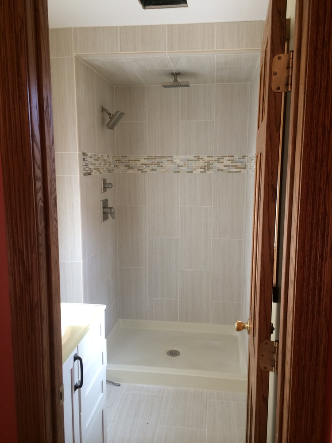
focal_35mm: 30
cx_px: 166
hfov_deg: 46.8
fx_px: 384
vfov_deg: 60.0
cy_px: 222
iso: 80
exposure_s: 1/30
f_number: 2.2
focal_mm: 4.12
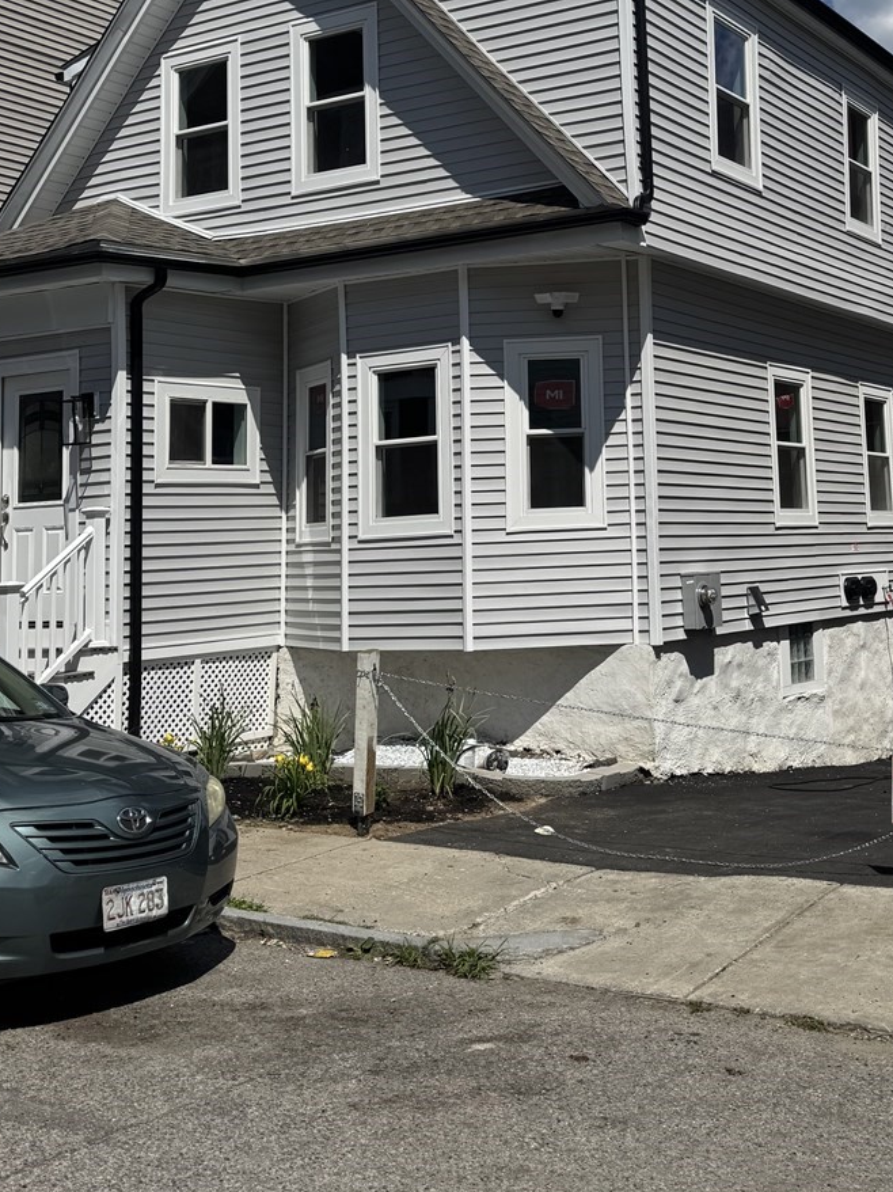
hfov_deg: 33.5
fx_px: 1445
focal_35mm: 42
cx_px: 696
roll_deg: +2.5
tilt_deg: +7.2
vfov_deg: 43.9
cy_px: 361
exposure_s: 1/10417
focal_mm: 6.76
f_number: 1.78
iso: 80
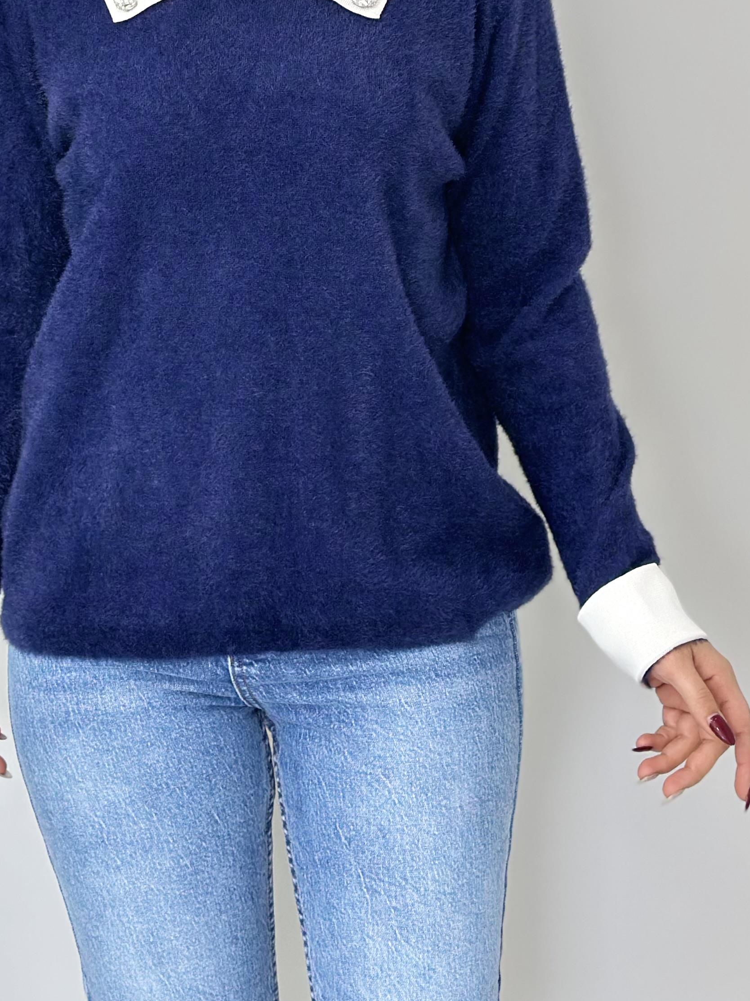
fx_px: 2514
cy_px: 120
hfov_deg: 16.9
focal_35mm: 87
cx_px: 277
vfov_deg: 22.0
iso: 100
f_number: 1.78
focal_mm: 6.86
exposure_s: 1/100
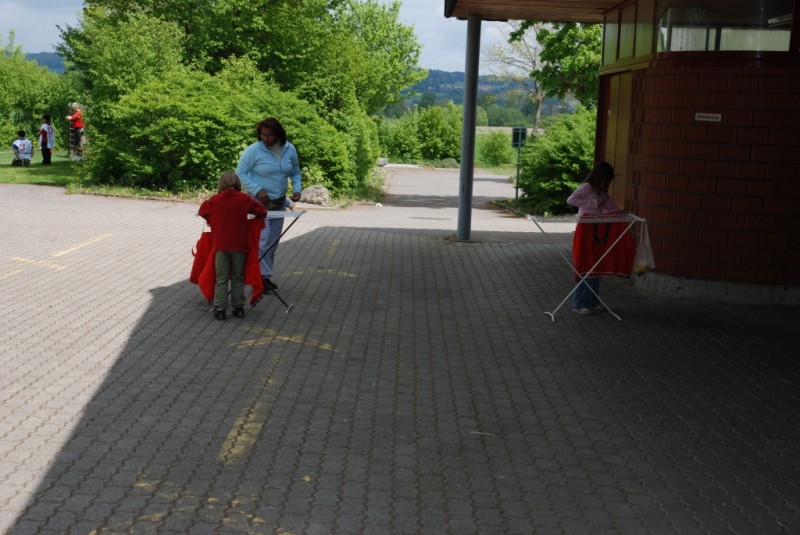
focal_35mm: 52
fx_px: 1168
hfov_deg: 37.8
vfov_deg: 25.8
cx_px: 400
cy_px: 268
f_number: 7.1
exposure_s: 1/200
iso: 100
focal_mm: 35
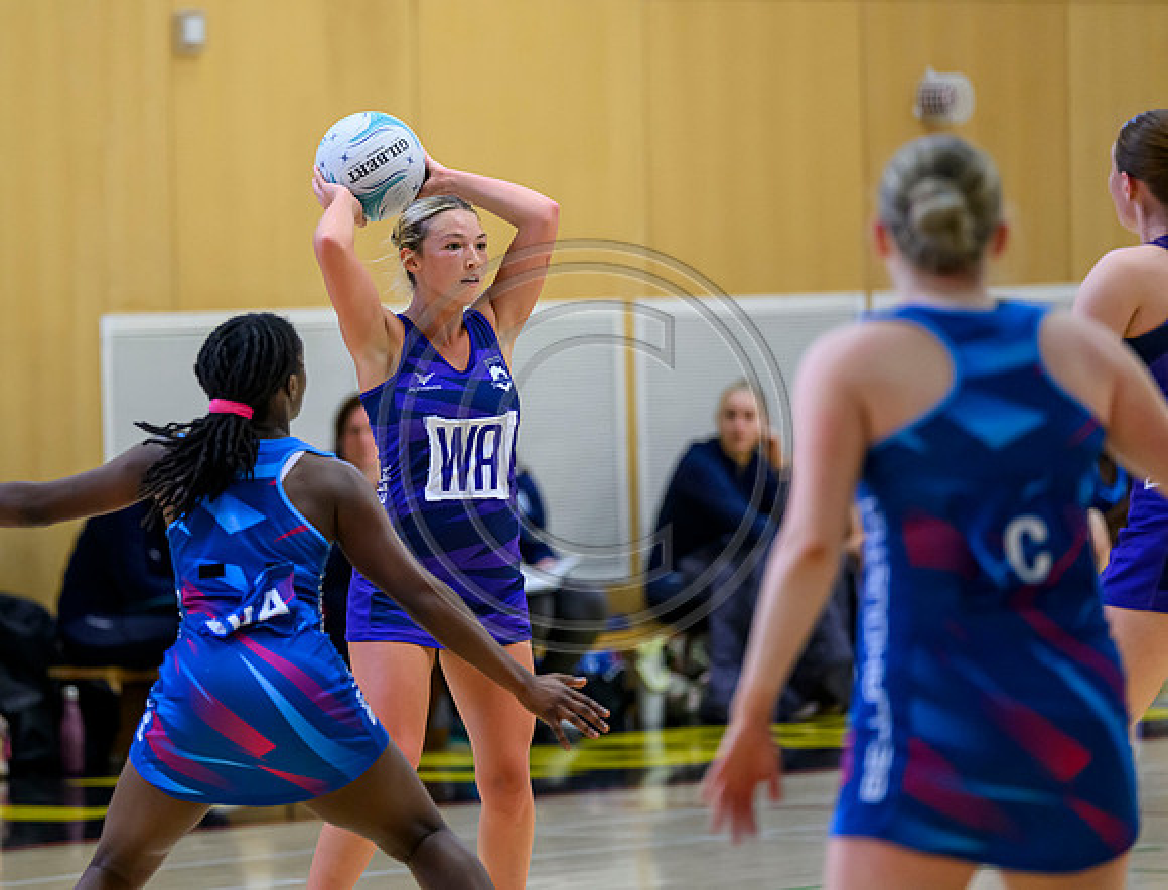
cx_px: 324
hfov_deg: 7.1
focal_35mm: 276
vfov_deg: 5.4
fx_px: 9375
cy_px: 423
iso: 4000
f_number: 3.2
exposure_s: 1/1000
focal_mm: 200
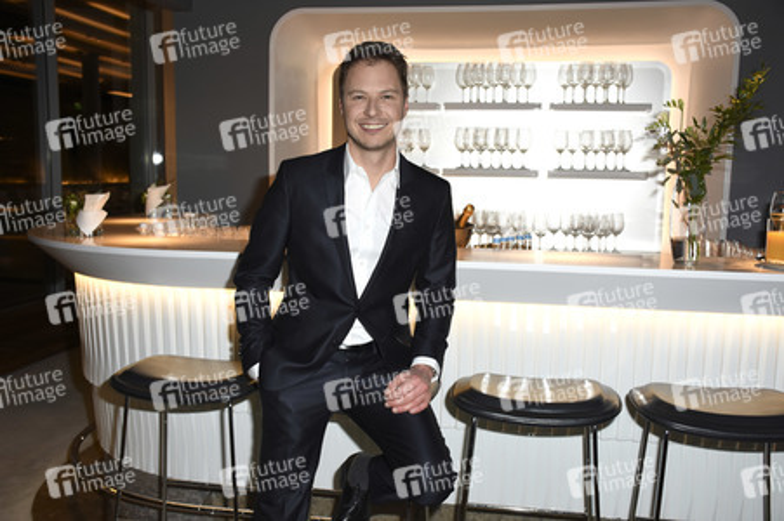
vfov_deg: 36.8
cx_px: 392
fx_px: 783
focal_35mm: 36
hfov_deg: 53.2
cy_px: 260
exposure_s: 1/100
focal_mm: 24
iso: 640
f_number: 4.5
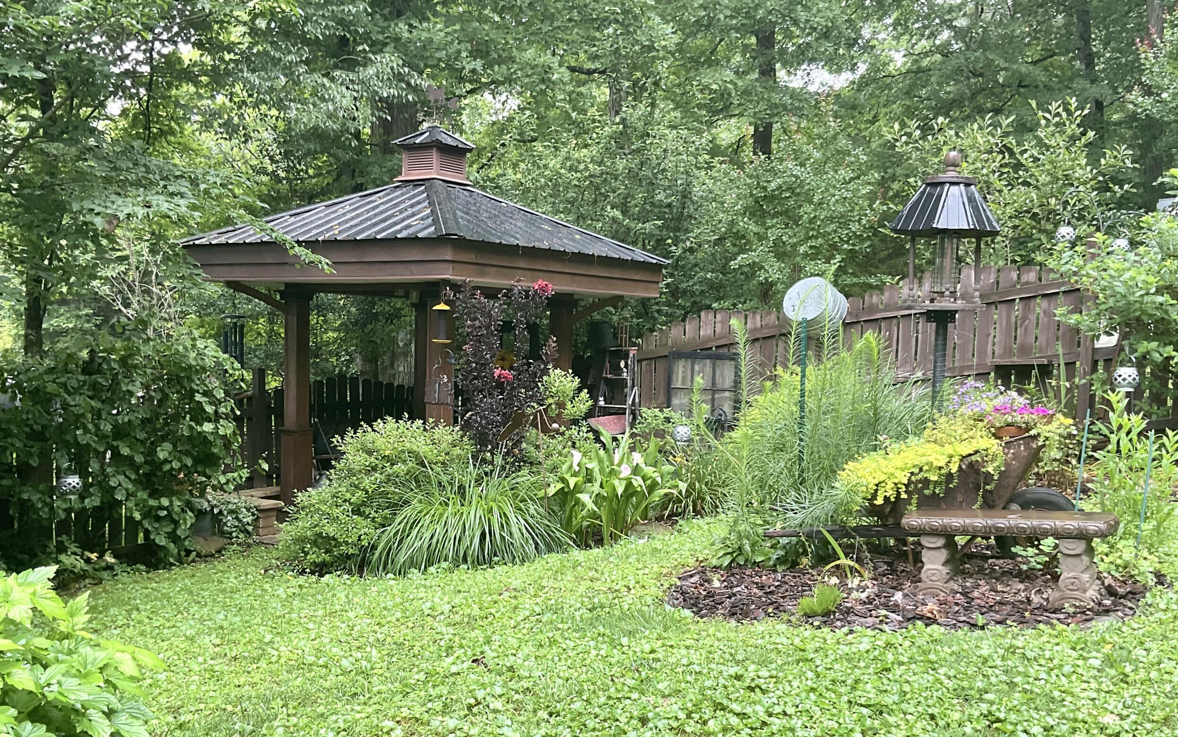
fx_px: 1188
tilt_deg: -5.3
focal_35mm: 37
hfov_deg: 52.7
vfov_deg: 34.4
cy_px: 423
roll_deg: -1.5
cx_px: 588
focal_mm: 3
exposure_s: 1/60
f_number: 1.8
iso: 50
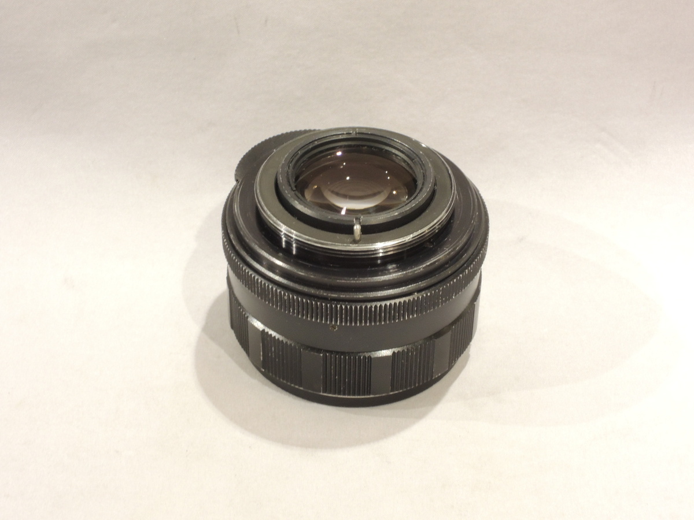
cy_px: 260
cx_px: 347
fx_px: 1544
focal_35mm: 77
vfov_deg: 19.1
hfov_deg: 25.3
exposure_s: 1/25
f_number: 7.5
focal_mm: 13.8
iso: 500
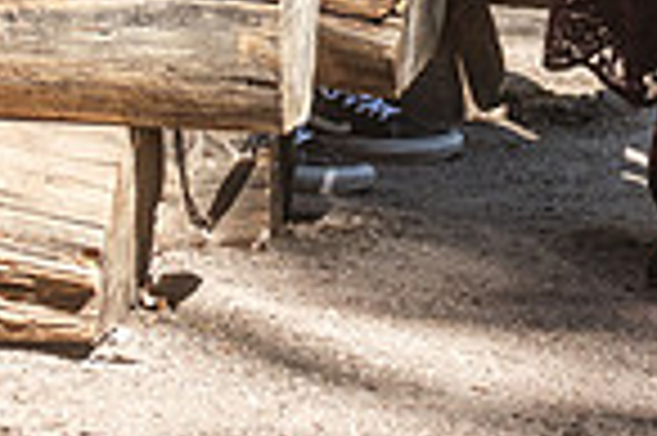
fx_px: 5432
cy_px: -375
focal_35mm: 298
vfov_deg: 4.5
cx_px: 1048
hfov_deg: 6.8
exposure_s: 1/950
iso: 400
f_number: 4
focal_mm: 50
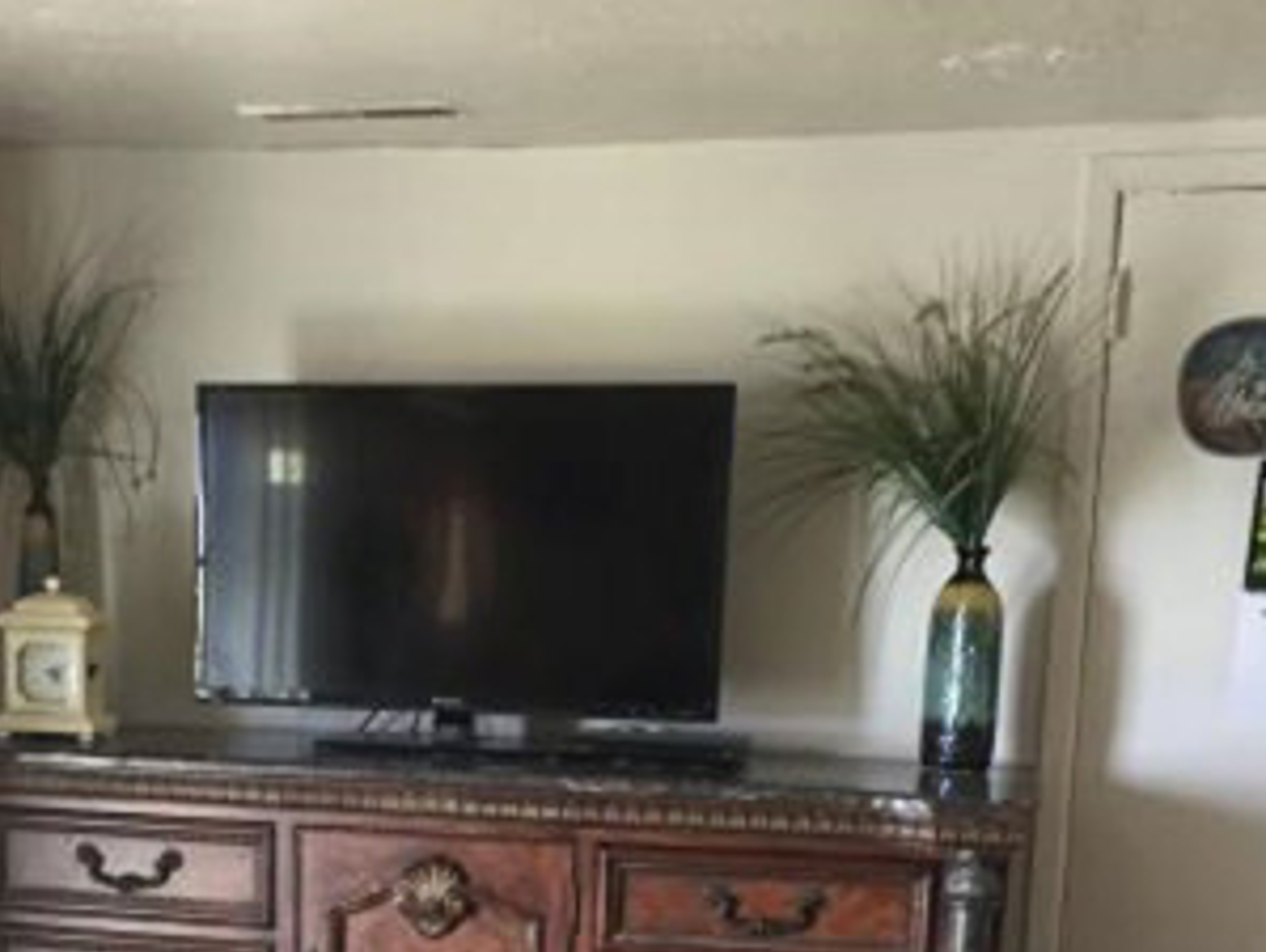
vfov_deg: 22.6
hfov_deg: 30.7
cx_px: 330
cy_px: 1003
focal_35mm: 62
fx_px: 2270
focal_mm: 4.15
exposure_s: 1/30
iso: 125
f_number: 2.2
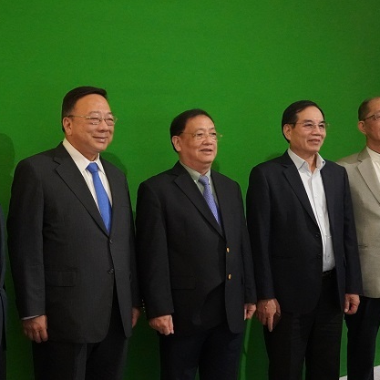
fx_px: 546
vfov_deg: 38.3
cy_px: 213
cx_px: 159
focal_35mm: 44
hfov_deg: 38.2
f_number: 4
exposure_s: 1/50
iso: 6400
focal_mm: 20
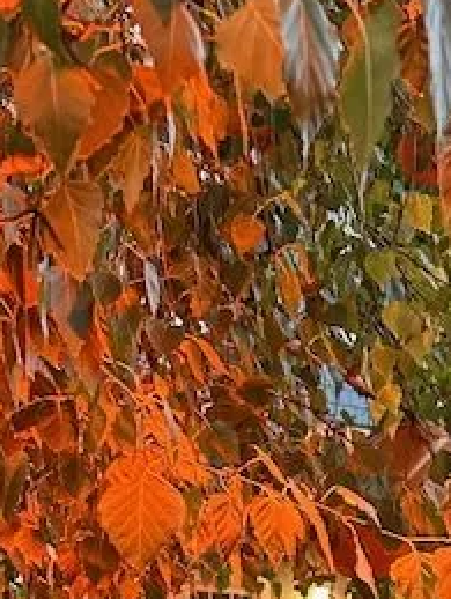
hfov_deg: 19.9
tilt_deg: -6.2
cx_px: 245
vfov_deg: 22.2
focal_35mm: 74
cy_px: 874
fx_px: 1282
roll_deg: +0.3
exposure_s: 1/60
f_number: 1.78
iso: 640
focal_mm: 6.86
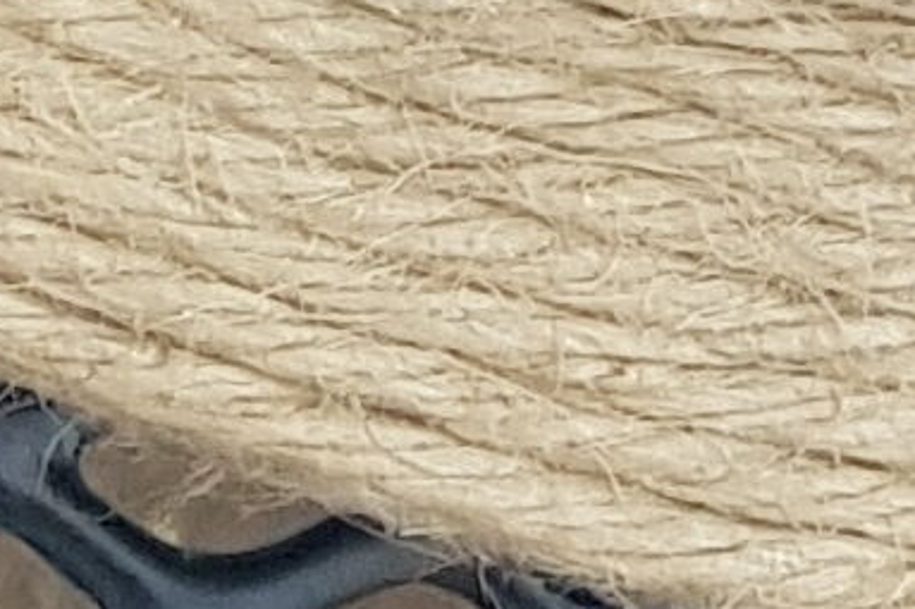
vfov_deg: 3.8
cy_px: -3530
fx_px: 7240
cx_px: -514
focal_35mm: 285
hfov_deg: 7.1
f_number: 1.7
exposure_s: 1/200
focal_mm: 4.2
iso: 40
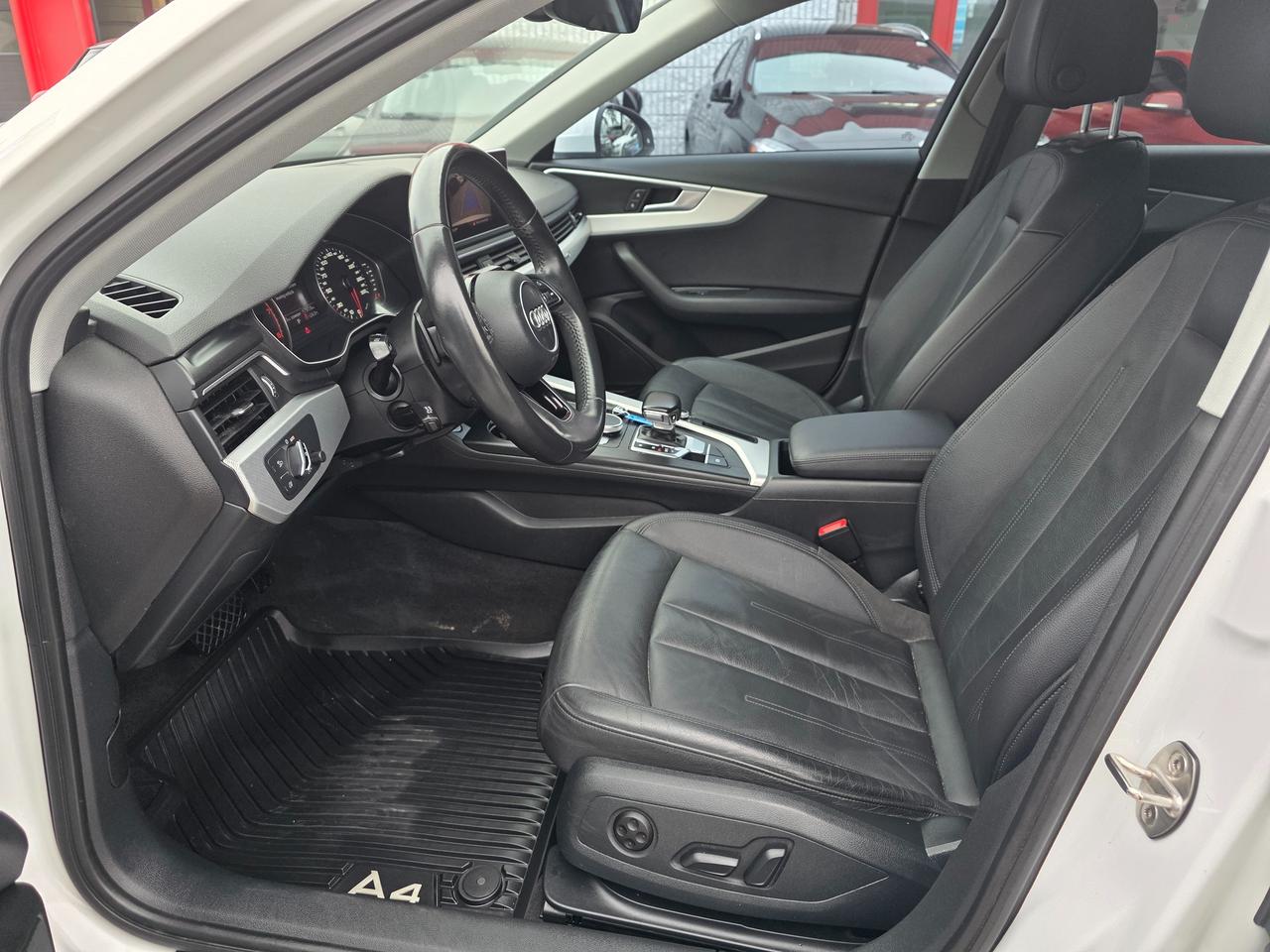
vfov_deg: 58.9
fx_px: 844
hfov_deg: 73.9
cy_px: 476
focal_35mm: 23
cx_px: 635
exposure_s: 1/180
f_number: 1.7
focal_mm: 6.3
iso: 125
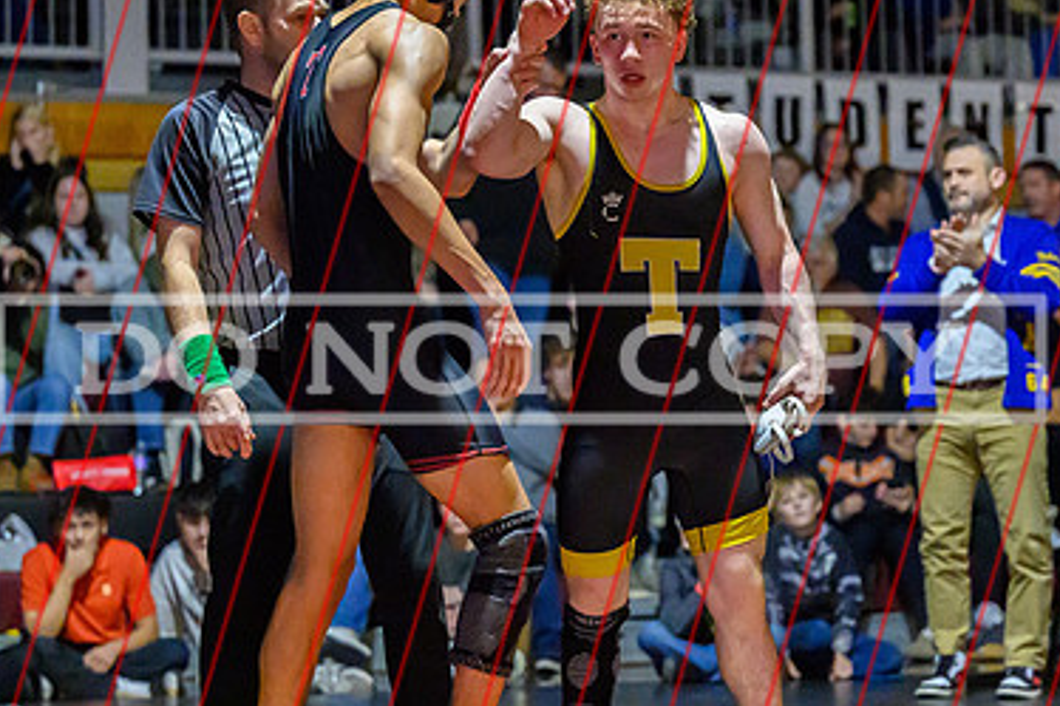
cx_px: 549
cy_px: 344
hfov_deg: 14.0
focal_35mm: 147
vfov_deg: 9.3
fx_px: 4326
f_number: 2.8
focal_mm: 83
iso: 20000
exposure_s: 1/500
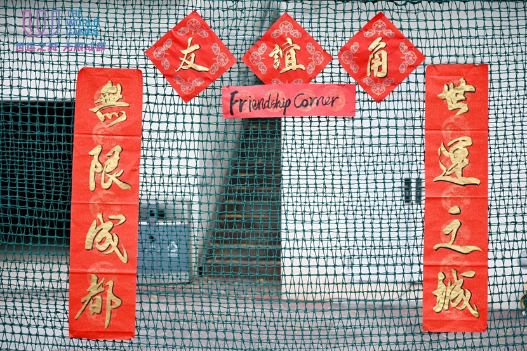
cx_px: 264
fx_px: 1024
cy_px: 176
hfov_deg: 28.8
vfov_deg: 19.4
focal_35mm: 70
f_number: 2.8
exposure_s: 1/1250
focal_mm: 70
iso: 640
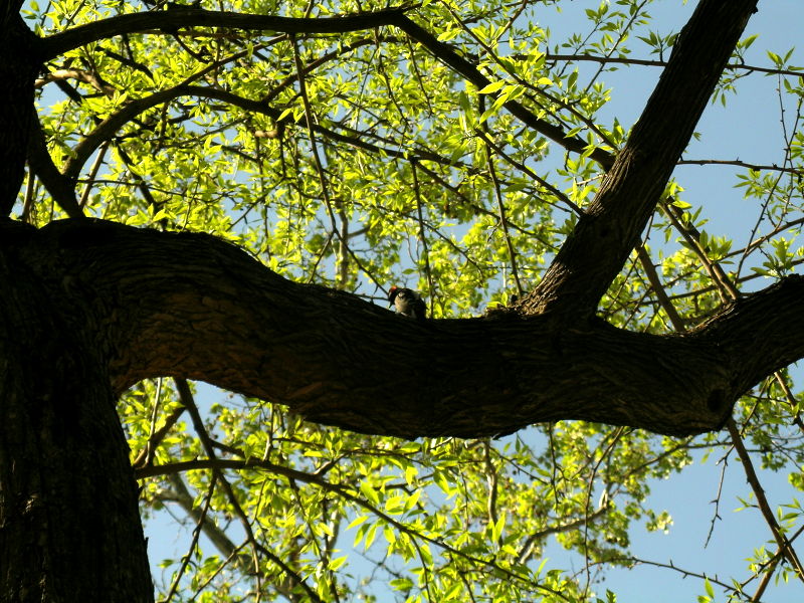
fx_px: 2694
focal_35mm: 116
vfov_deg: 12.8
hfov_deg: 17.0
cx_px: 402
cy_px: 302
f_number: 5.2
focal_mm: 24
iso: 50
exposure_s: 1/500
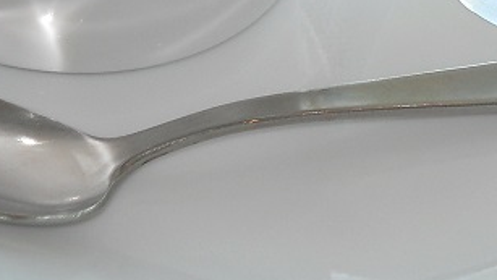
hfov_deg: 9.0
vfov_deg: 5.0
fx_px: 3164
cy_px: -278
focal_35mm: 240
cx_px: 342
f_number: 4
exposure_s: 1/60
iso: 80
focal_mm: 10.84
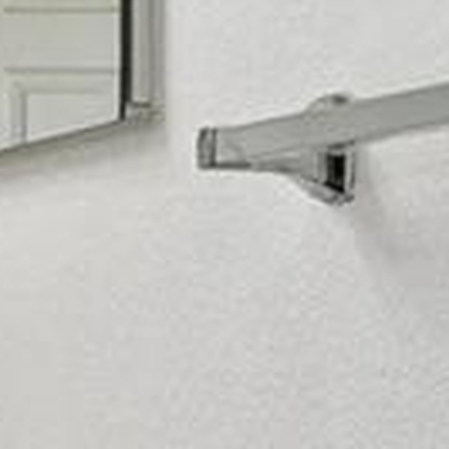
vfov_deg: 12.2
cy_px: 304
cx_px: -942
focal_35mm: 143
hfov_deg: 9.4
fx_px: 2099
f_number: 10
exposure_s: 1/80
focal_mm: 14
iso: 400
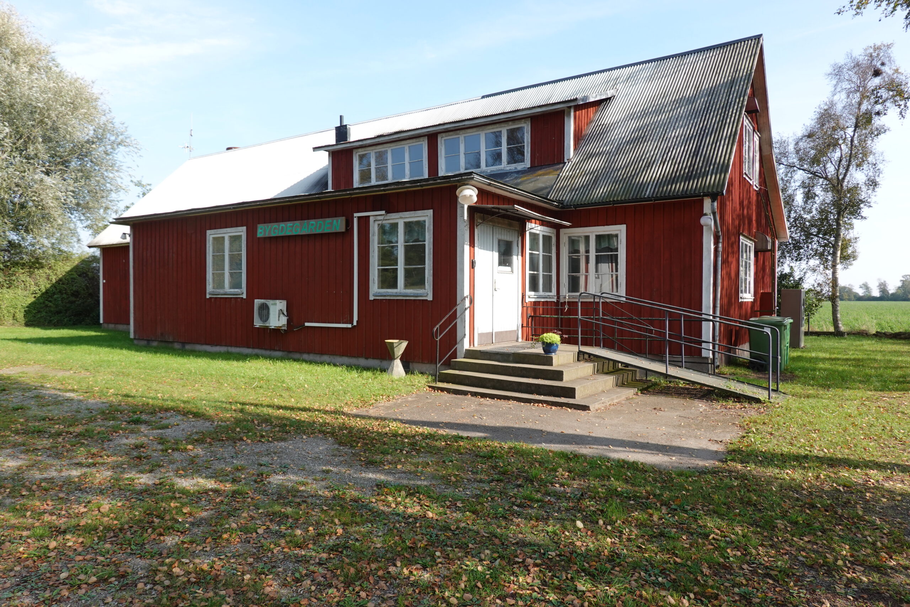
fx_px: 607
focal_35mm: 24
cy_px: 304
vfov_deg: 53.1
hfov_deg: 73.7
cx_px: 455
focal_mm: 9
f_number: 5.6
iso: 125
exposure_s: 1/200
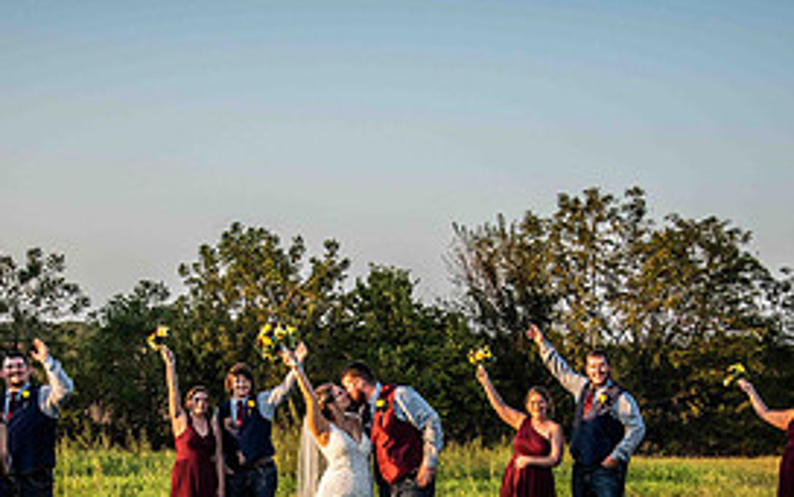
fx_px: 1645
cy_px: 498
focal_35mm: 76
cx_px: 344
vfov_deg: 16.8
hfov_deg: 27.1
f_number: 10
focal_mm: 35
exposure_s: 1/250
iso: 400
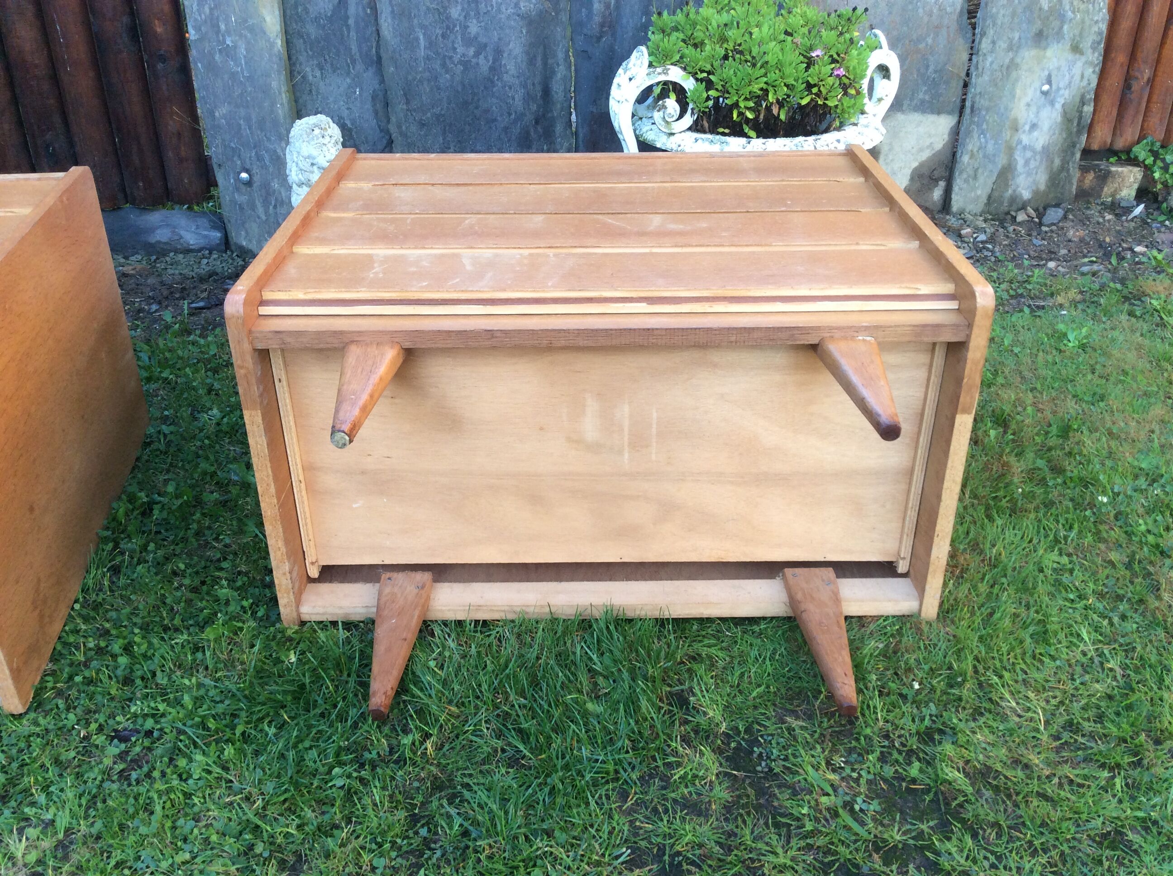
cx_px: 586
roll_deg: +0.3
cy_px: 438
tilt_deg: -30.2
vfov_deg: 44.1
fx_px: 1083
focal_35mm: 32
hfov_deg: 56.9
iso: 64
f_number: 2.4
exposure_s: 1/100
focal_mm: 3.3
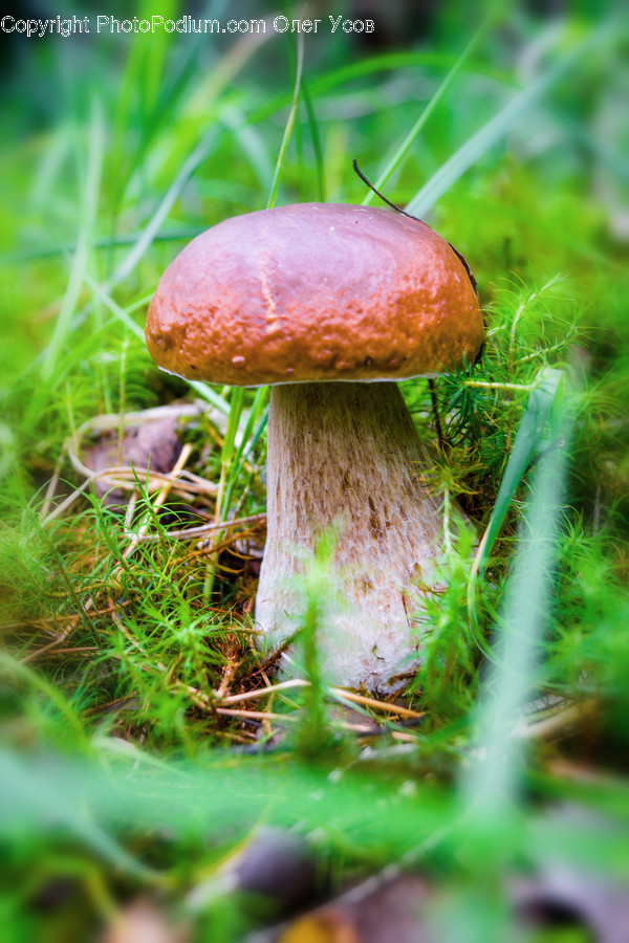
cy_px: 472
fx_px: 1179
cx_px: 314
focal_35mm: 45
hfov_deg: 29.9
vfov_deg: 43.6
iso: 100
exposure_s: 1/15
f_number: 5.6
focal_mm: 30
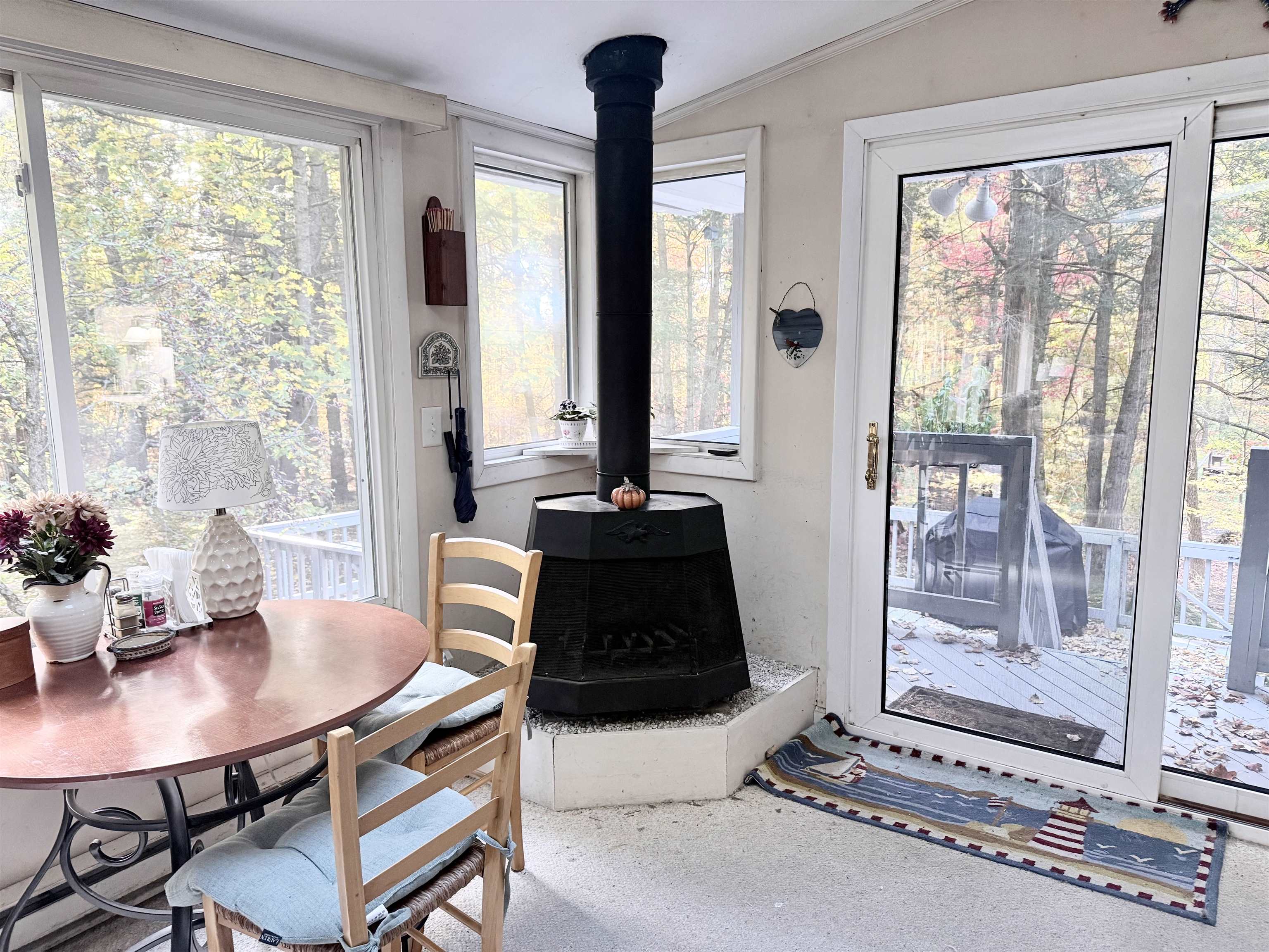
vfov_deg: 56.8
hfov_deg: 71.6
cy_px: 476
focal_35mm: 24
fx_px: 880
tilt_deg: -8.8
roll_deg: +0.2
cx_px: 634
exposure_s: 1/60
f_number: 1.78
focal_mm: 6.76
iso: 250
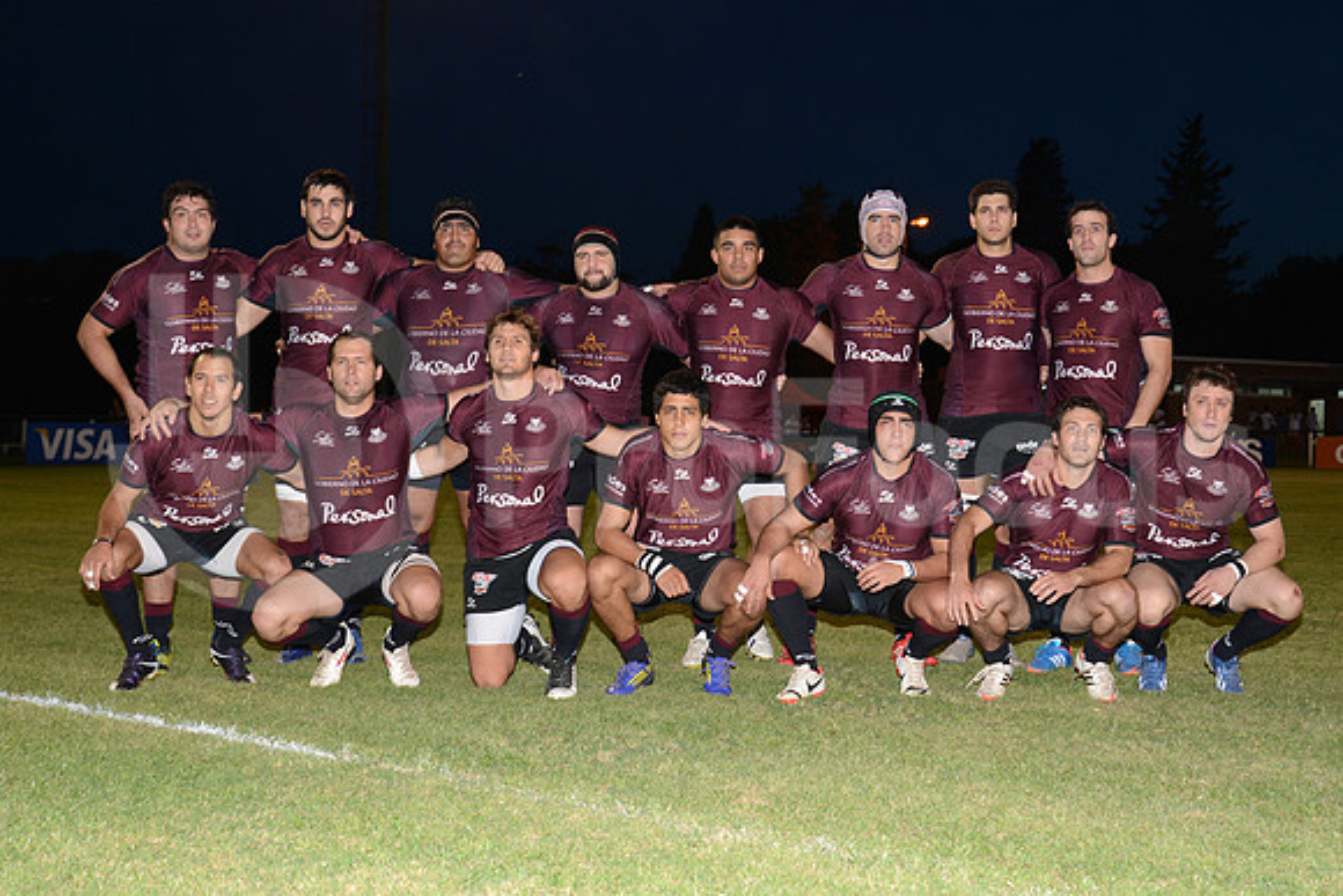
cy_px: 448
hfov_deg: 53.1
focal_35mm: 36
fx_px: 1343
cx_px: 672
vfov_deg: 36.9
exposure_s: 1/80
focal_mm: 36
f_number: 5
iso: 400
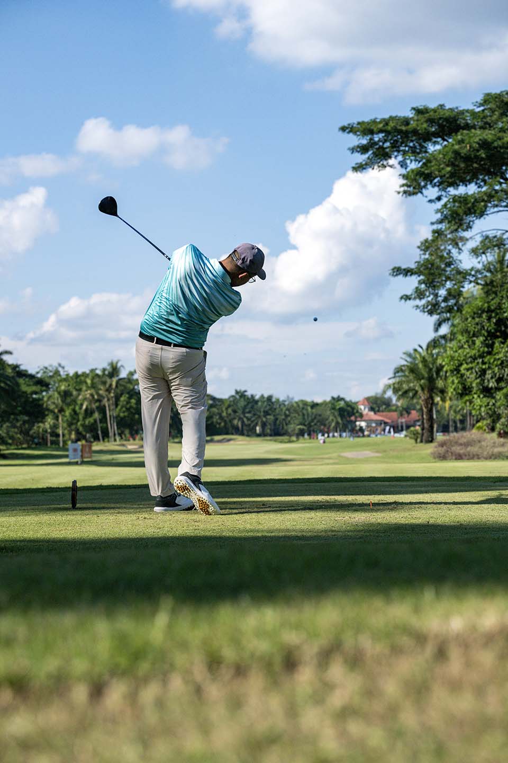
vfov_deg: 28.8
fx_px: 1482
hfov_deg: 19.5
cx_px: 254
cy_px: 382
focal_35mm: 70
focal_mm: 70
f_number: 5
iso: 360
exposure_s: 1/8000
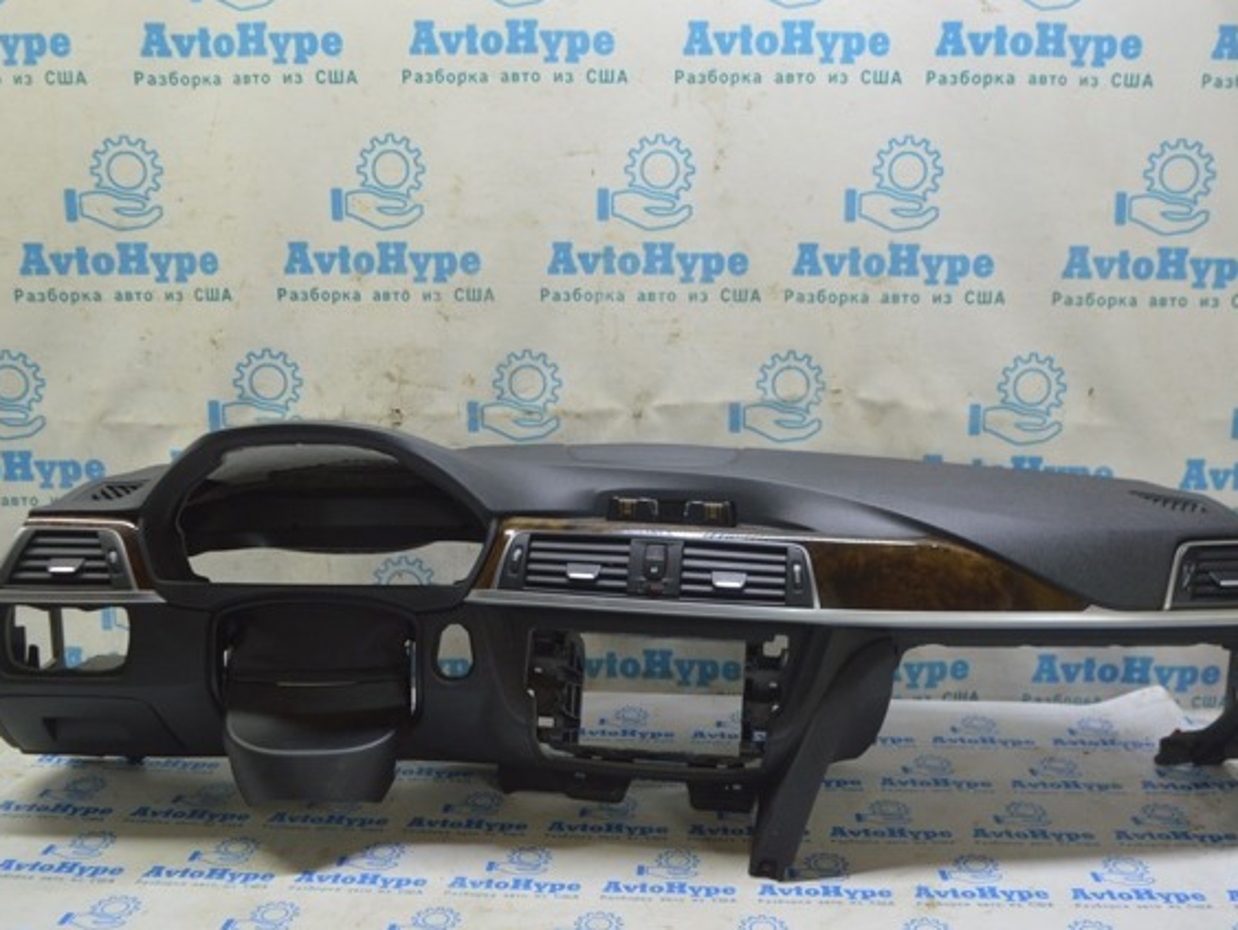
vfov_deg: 39.7
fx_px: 1288
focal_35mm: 36
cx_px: 644
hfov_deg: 51.3
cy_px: 465
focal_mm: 22
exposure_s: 1/20
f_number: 5.6
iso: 400
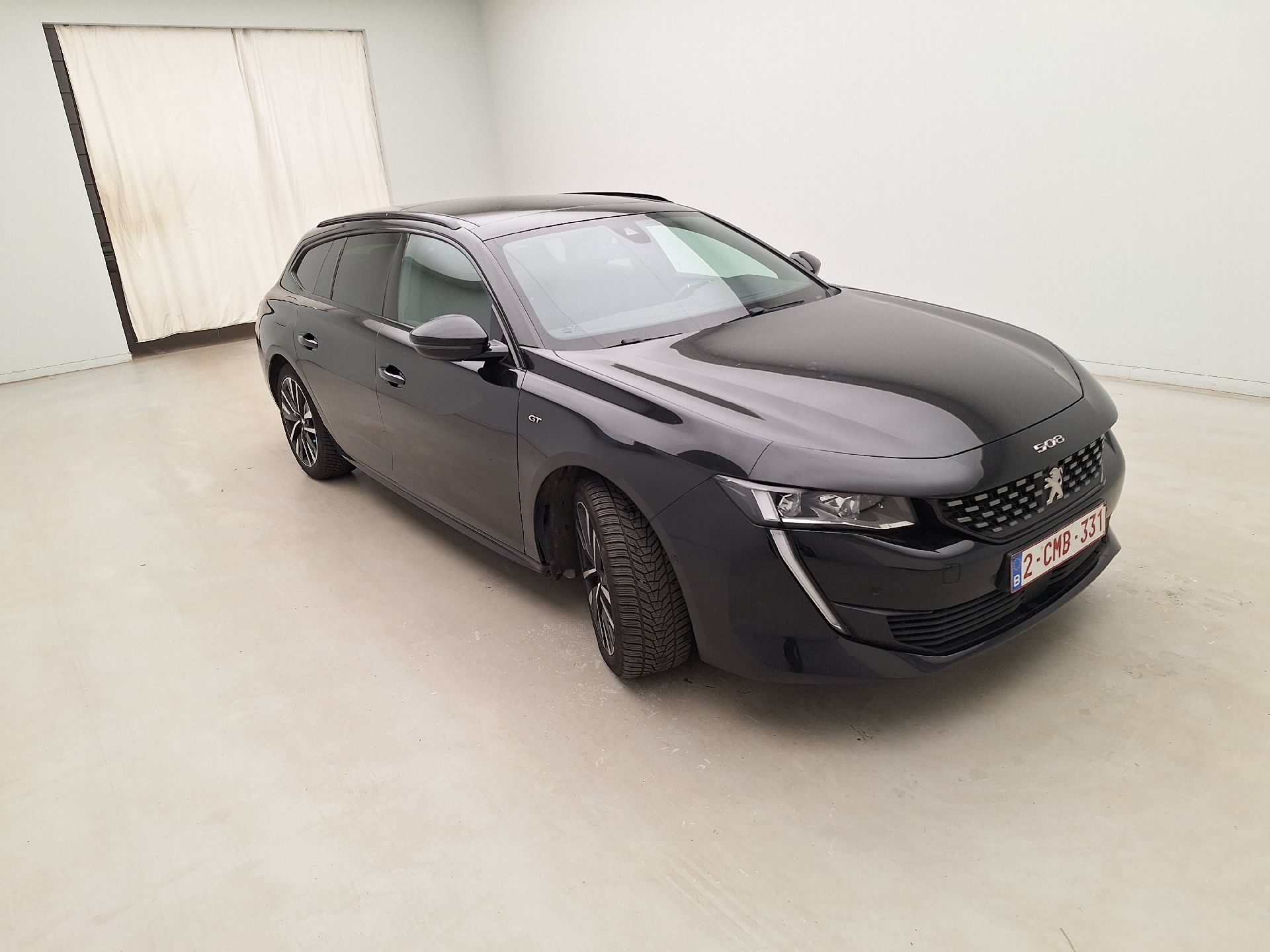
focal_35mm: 23
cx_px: 635
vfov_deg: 58.9
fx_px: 844
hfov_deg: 73.9
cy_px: 476
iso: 50
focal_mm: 5.54
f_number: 1.8
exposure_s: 1/100
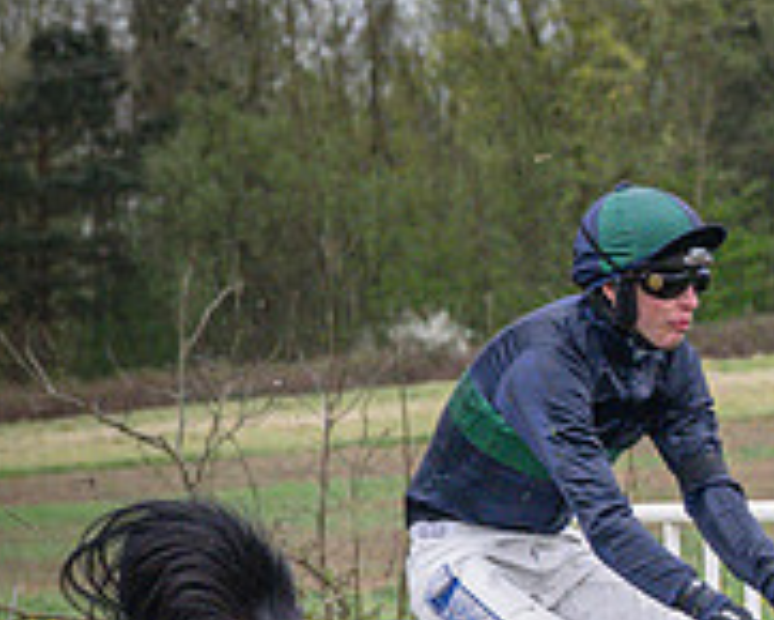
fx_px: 9260
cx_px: 881
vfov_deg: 3.8
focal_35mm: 404
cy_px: 760
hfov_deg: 4.8
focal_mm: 70
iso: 1600
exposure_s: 1/1000
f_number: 4
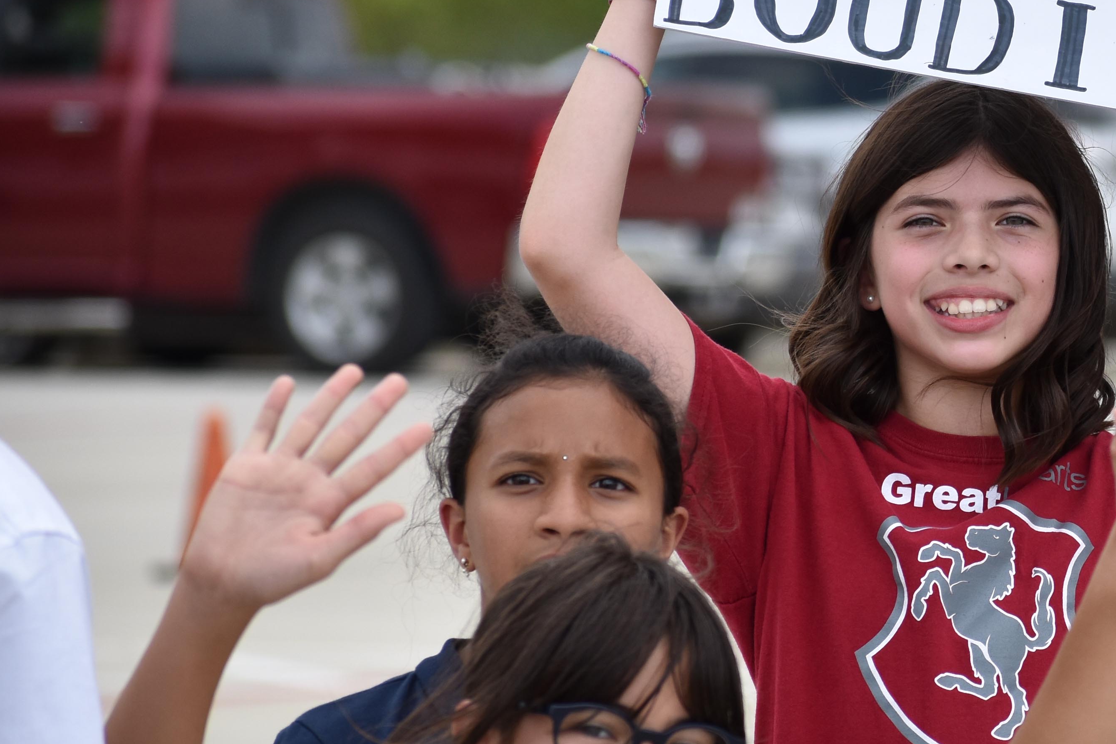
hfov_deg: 4.2
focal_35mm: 490
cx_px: 1115
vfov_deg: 2.8
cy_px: 324
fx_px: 15192
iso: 250
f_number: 5.6
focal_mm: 145
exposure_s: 1/1000
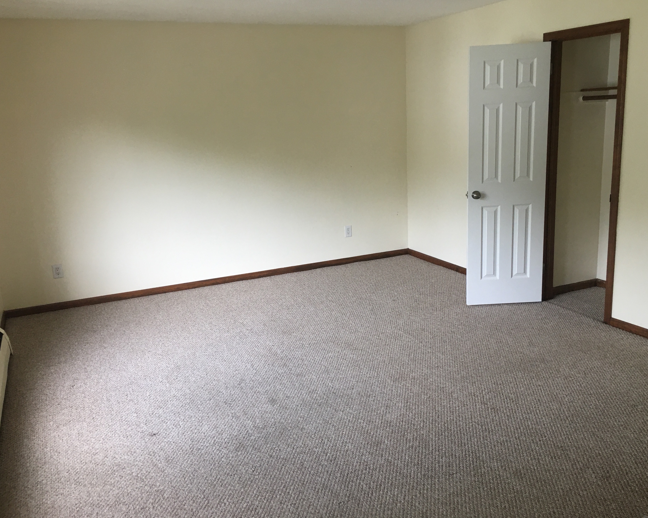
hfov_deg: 57.2
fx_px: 595
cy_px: 254
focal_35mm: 31
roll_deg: +3.1
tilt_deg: -11.4
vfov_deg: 47.1
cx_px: 328
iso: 25
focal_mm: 4.15
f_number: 2.2
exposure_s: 1/15
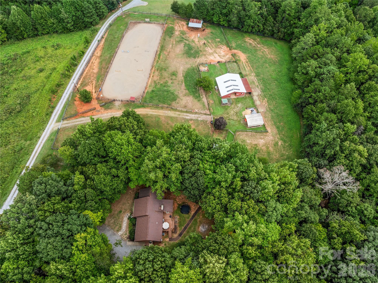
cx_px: 189
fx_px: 262
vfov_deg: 56.8
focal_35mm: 24
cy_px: 142
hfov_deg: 71.6
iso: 100
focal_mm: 12.29
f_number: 2.8
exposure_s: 1/640
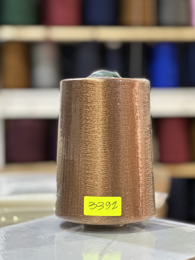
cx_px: 98
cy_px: 130
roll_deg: +0.4
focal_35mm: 78
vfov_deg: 25.0
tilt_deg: -1.3
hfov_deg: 18.9
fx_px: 586
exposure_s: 1/33
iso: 250
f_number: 2.8
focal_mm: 9
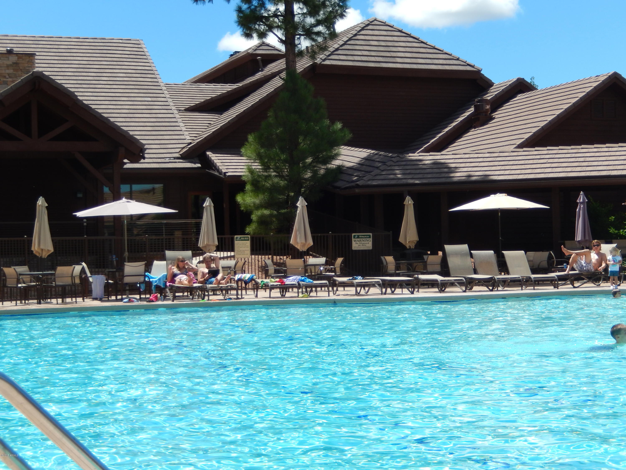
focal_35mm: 73
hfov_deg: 26.7
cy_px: 235
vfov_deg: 20.2
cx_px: 313
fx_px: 1320
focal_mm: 13.1
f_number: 4.9
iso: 125
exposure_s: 1/640
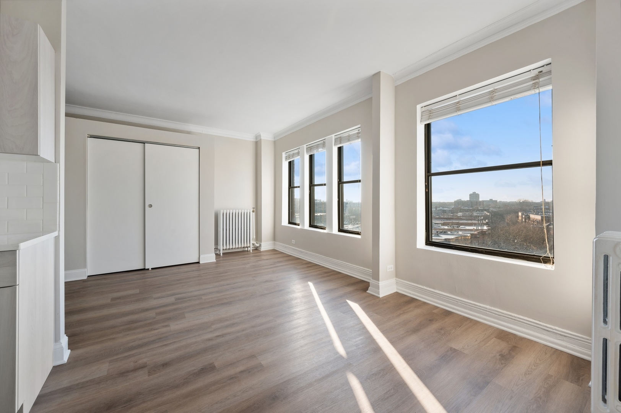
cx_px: 310
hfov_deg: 104.3
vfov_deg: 81.1
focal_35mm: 14
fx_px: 241
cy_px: 206
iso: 100
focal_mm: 14
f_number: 10
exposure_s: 1/25
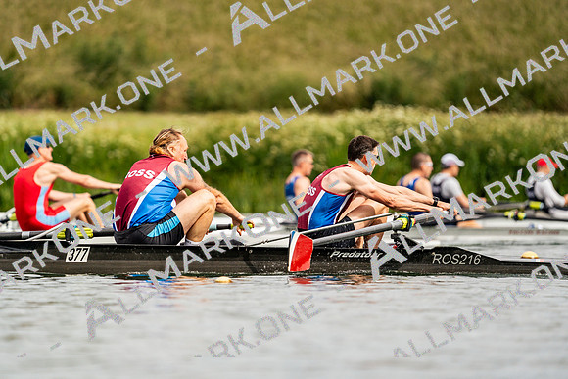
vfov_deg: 2.8
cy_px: 190
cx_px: 284
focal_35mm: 500
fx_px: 7890
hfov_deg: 4.1
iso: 320
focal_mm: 500
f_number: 6.3
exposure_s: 1/2000
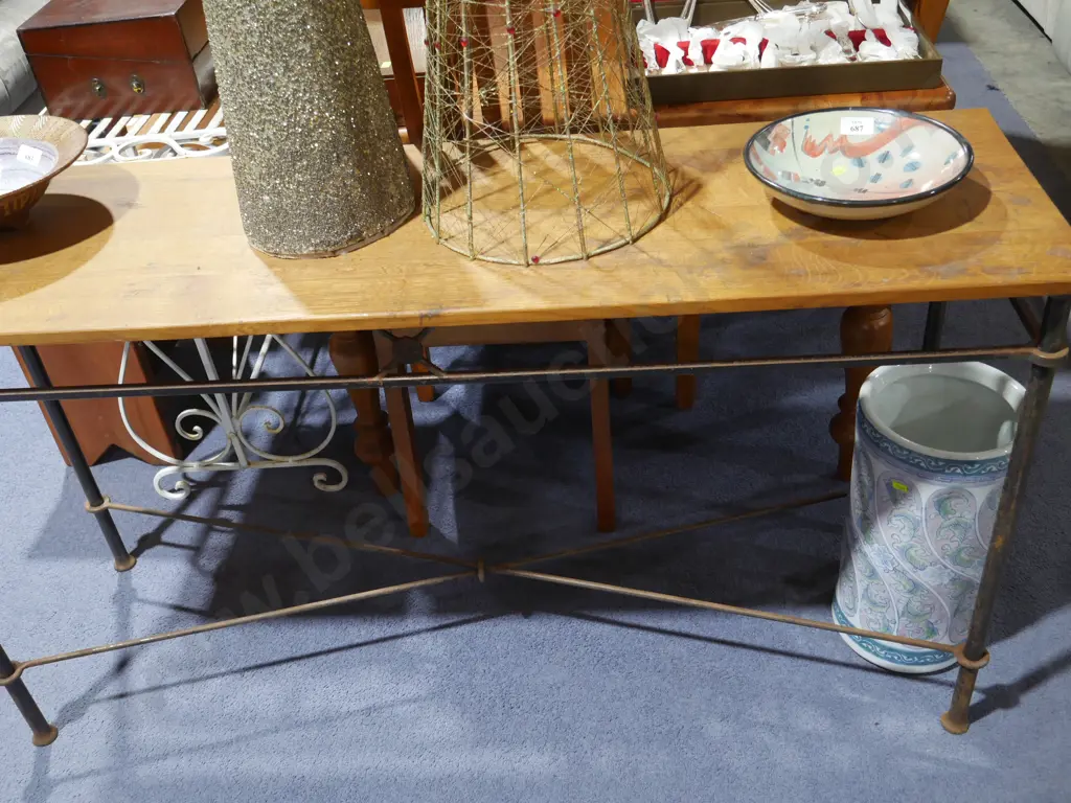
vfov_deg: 39.7
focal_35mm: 36
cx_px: 536
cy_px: 402
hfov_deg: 51.4
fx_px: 1114
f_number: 4
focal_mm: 18
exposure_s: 1/60
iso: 800
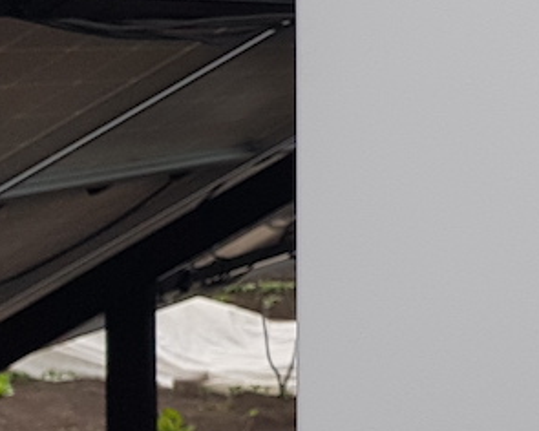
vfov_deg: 13.7
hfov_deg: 14.3
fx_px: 1787
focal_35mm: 112
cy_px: 147
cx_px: 1080
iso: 40
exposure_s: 1/1260
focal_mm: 4.2
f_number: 1.7
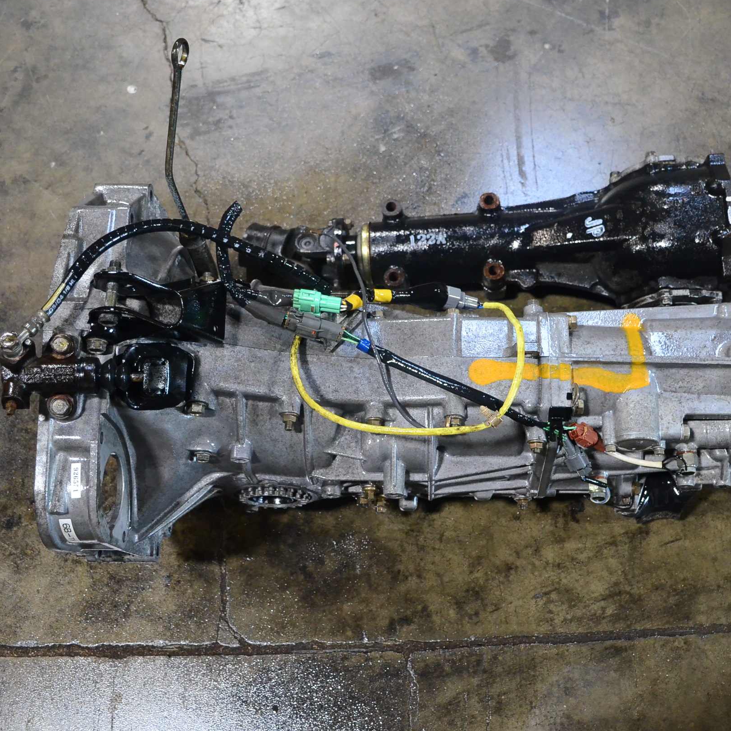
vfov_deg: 37.8
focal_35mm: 45
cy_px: 363
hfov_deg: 37.6
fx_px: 1067
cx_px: 455
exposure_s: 1/80
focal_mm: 23
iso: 2500
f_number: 4.5
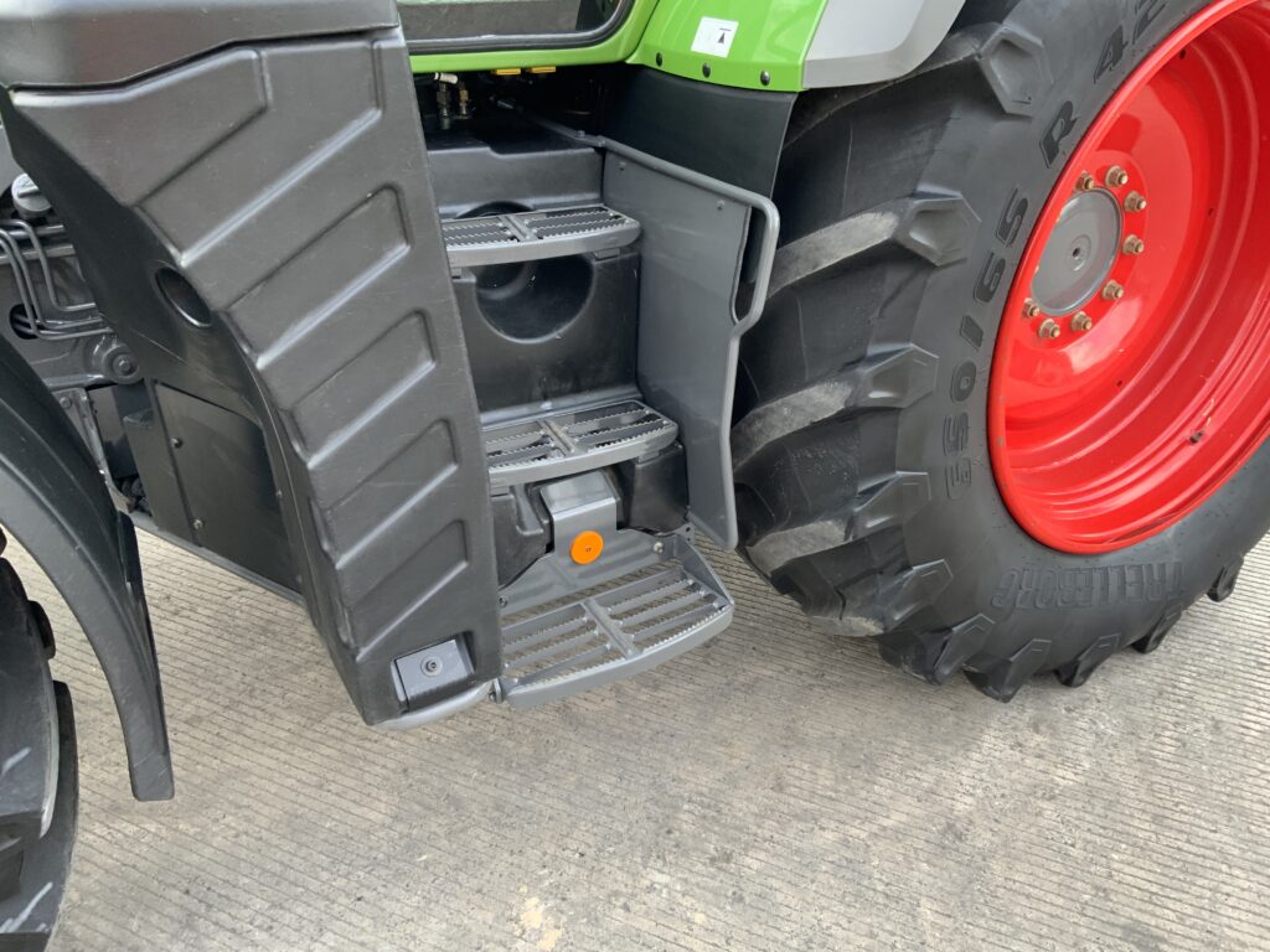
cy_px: 476
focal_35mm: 29
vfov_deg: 48.2
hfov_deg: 61.7
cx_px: 635
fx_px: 1064
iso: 32
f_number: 1.8
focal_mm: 3
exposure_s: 1/122
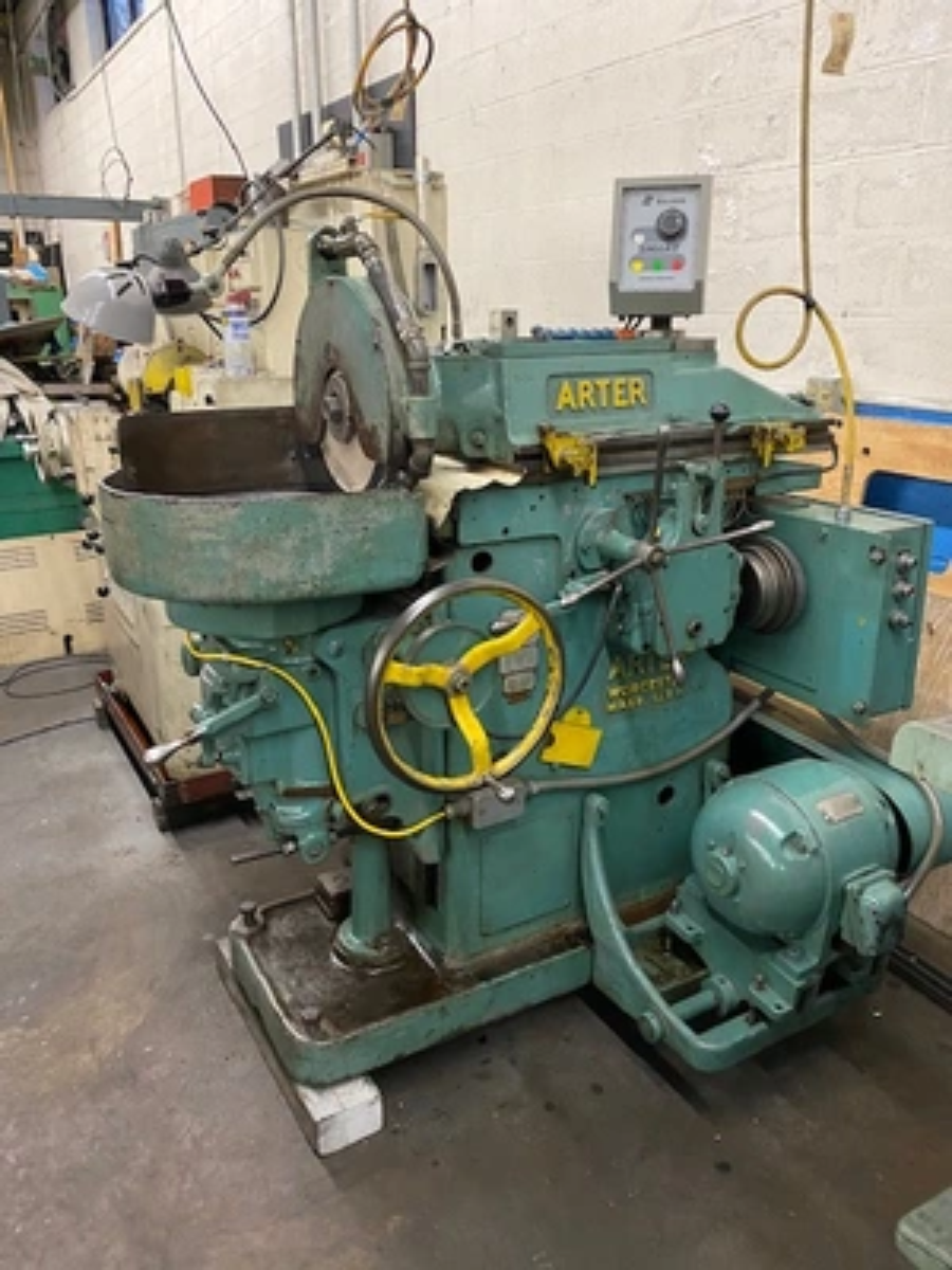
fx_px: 953
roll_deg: -0.4
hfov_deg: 53.1
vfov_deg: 67.3
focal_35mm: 26
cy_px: 635
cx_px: 476
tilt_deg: -18.3
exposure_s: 1/40
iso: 400
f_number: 1.8
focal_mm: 4.25
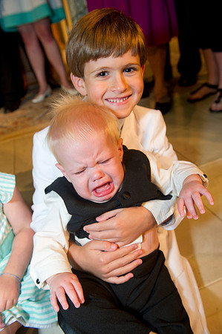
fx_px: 287
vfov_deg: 60.3
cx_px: 111
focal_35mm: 31
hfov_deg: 42.2
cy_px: 167
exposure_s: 1/125
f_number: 4.5
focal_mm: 31
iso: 1250
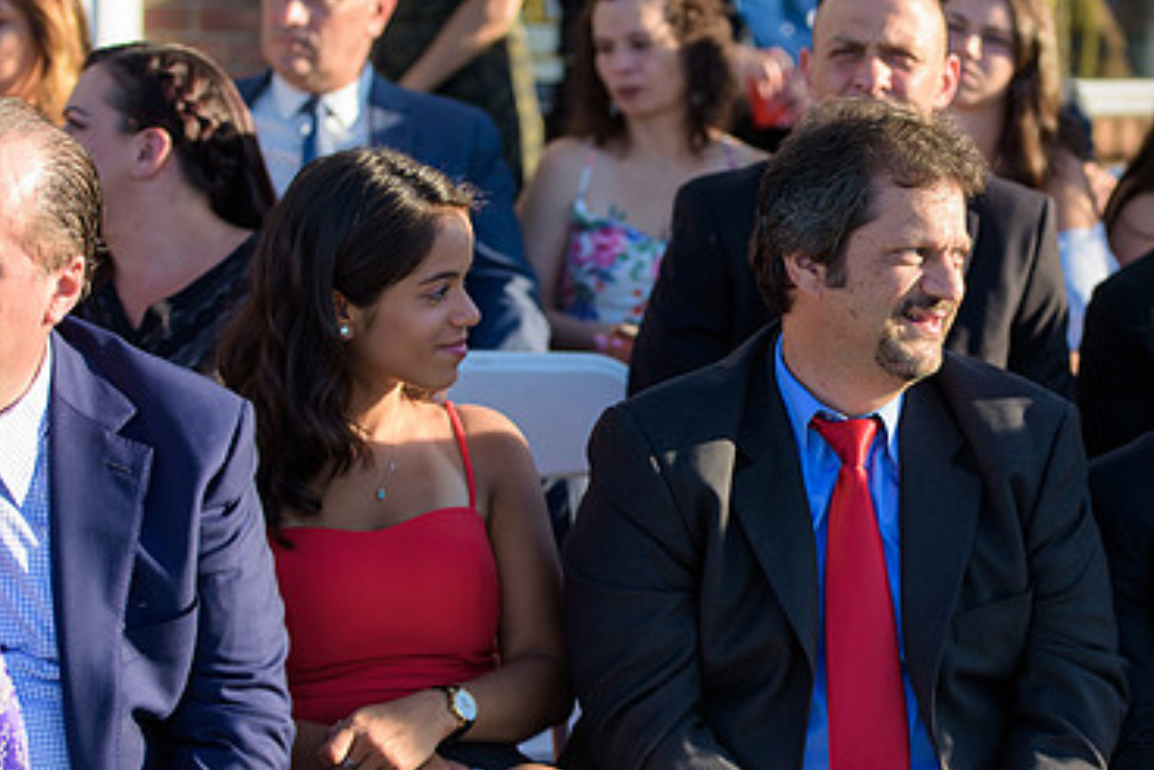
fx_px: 3526
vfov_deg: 12.5
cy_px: 387
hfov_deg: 18.5
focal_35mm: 110
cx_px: 810
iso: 200
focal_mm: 70
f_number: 3.2
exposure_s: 1/800
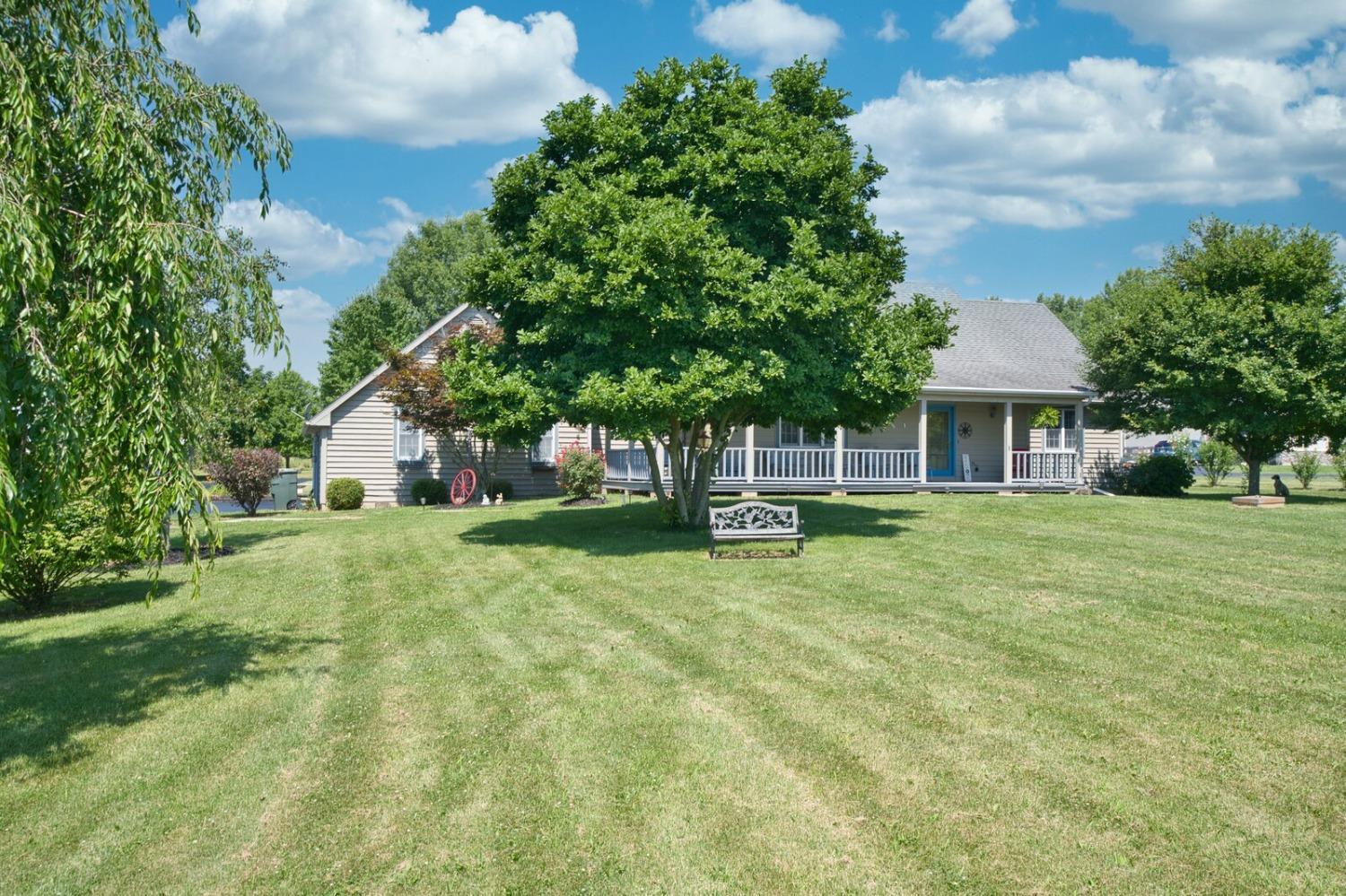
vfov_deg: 42.3
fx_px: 1159
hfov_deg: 60.3
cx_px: 673
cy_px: 448
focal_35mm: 31
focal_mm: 31
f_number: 10
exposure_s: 1/80
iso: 100
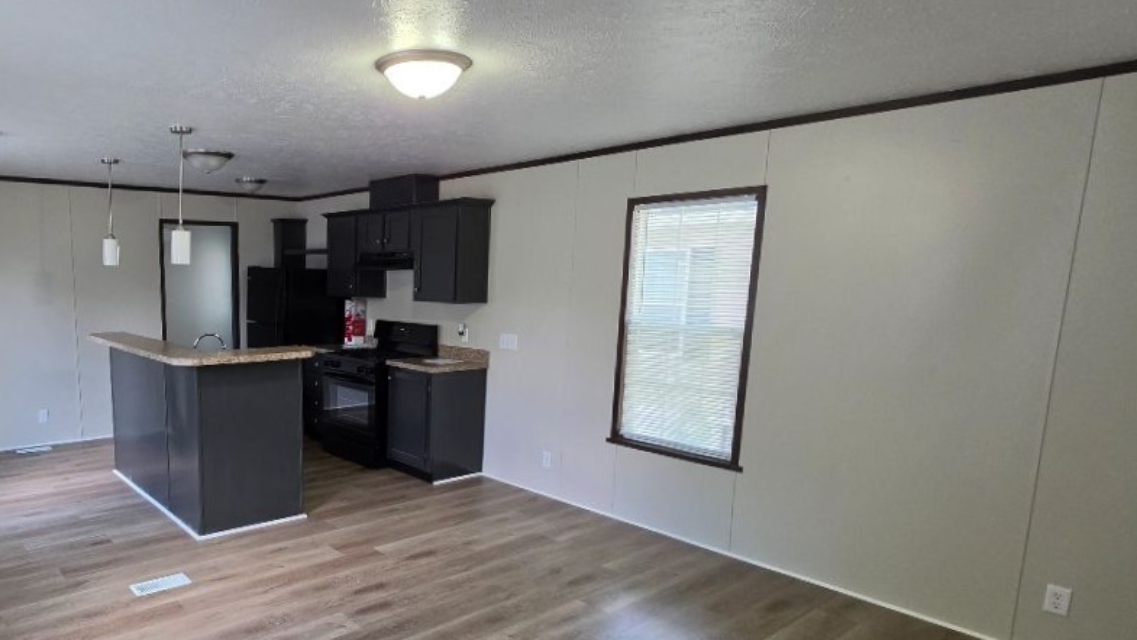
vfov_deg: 53.1
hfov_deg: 79.8
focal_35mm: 21
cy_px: 395
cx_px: 342
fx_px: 633
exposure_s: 1/120
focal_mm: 2.2
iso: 160
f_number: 1.9
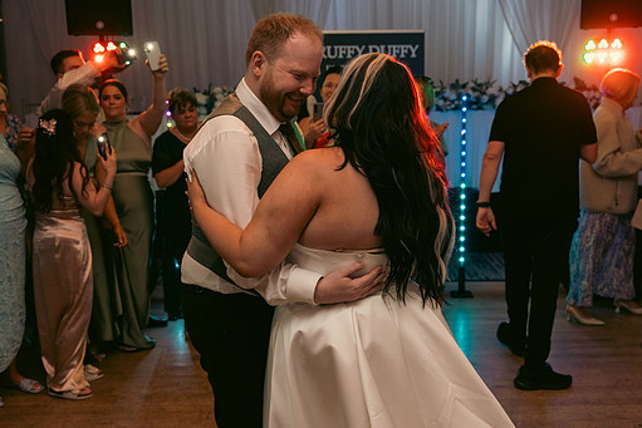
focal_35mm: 42
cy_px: 242
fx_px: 749
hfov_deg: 46.4
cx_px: 335
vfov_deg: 31.9
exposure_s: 1/160
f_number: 3.5
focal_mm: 37
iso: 2500
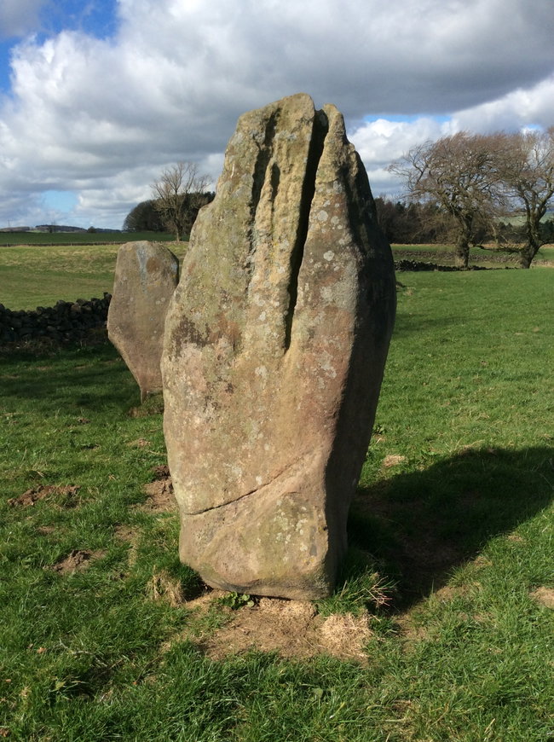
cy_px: 371
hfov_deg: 44.1
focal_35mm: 32
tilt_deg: -11.6
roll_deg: +3.8
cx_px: 277
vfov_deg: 56.9
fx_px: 685
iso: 32
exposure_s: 1/1466
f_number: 2.4
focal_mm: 3.3
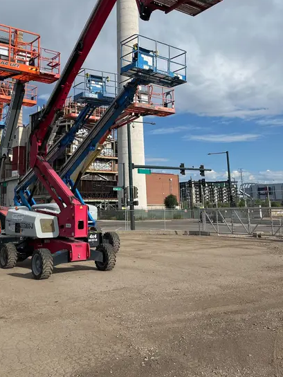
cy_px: 134
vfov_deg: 51.9
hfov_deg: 40.5
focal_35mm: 35
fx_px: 381
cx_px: 108
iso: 50
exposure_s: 1/3876
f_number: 1.6
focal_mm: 5.1
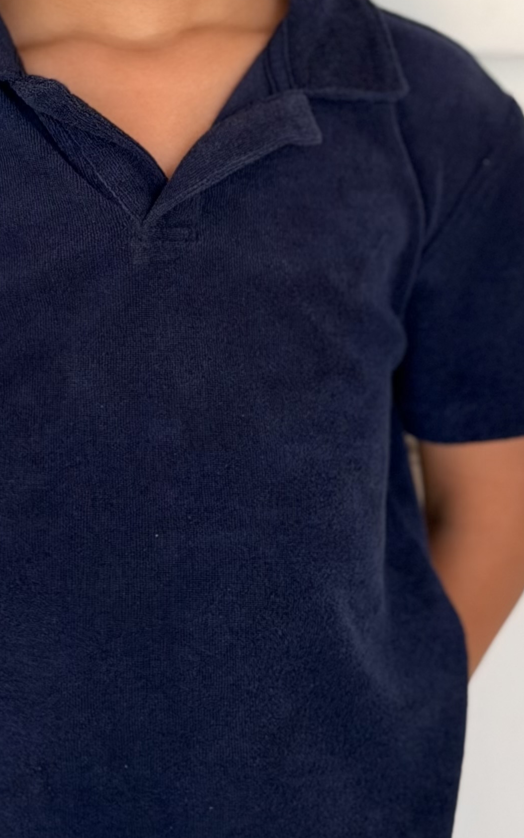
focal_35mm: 123
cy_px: 17
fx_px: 2811
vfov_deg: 16.6
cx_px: 168
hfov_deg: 10.6
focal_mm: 6.76
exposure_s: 1/131
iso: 50
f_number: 1.78
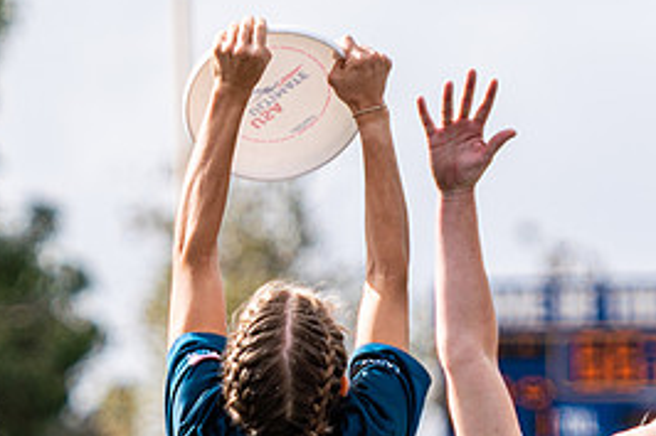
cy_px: 387
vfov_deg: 2.0
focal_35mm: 701
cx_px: 364
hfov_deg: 2.9
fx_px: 12765
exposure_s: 1/1600
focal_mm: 140
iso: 100
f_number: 2.8
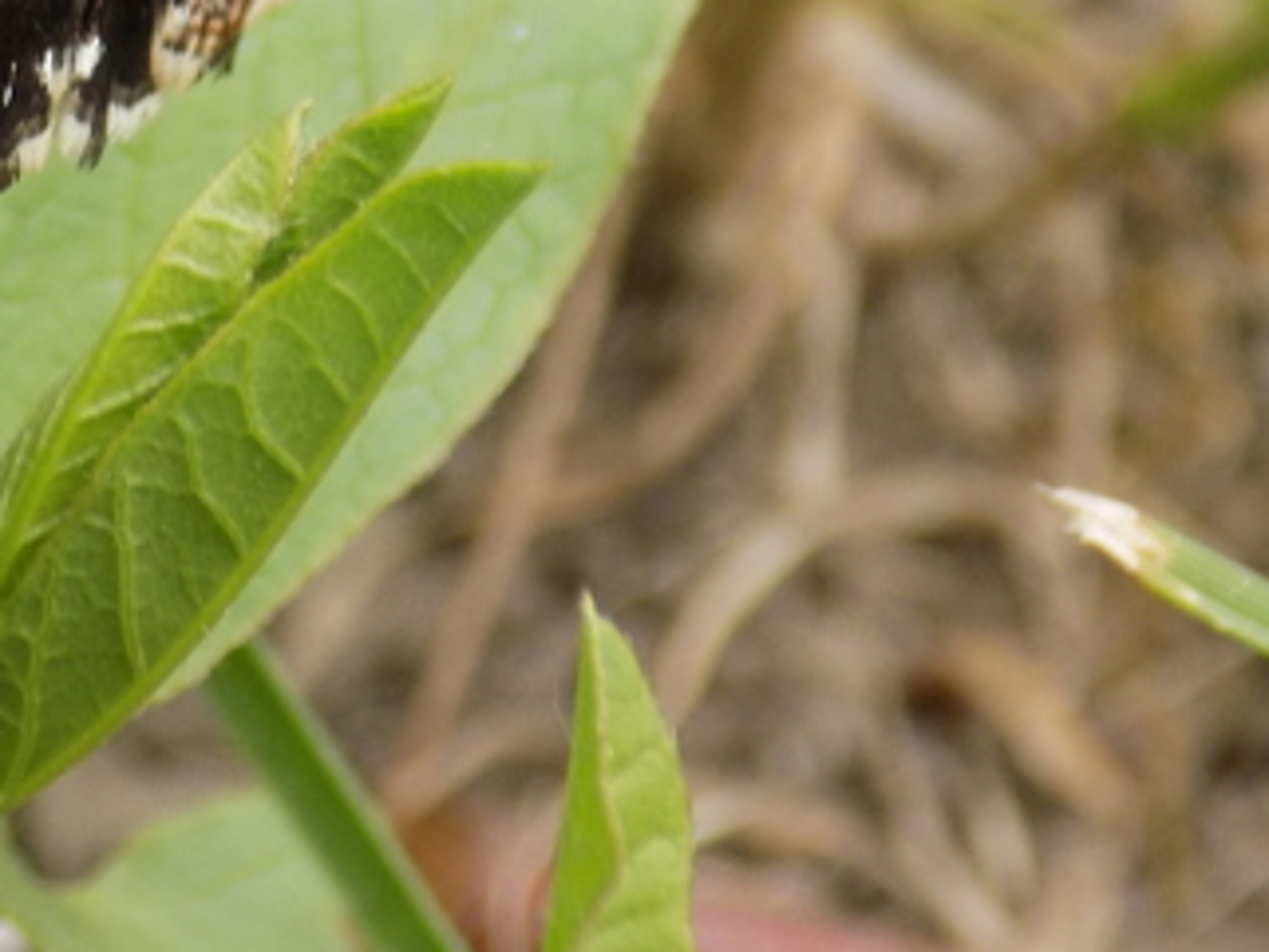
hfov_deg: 6.3
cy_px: -198
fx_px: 11515
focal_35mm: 314
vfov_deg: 4.7
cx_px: -30
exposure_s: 1/50
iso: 80
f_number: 4.8
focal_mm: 20.9
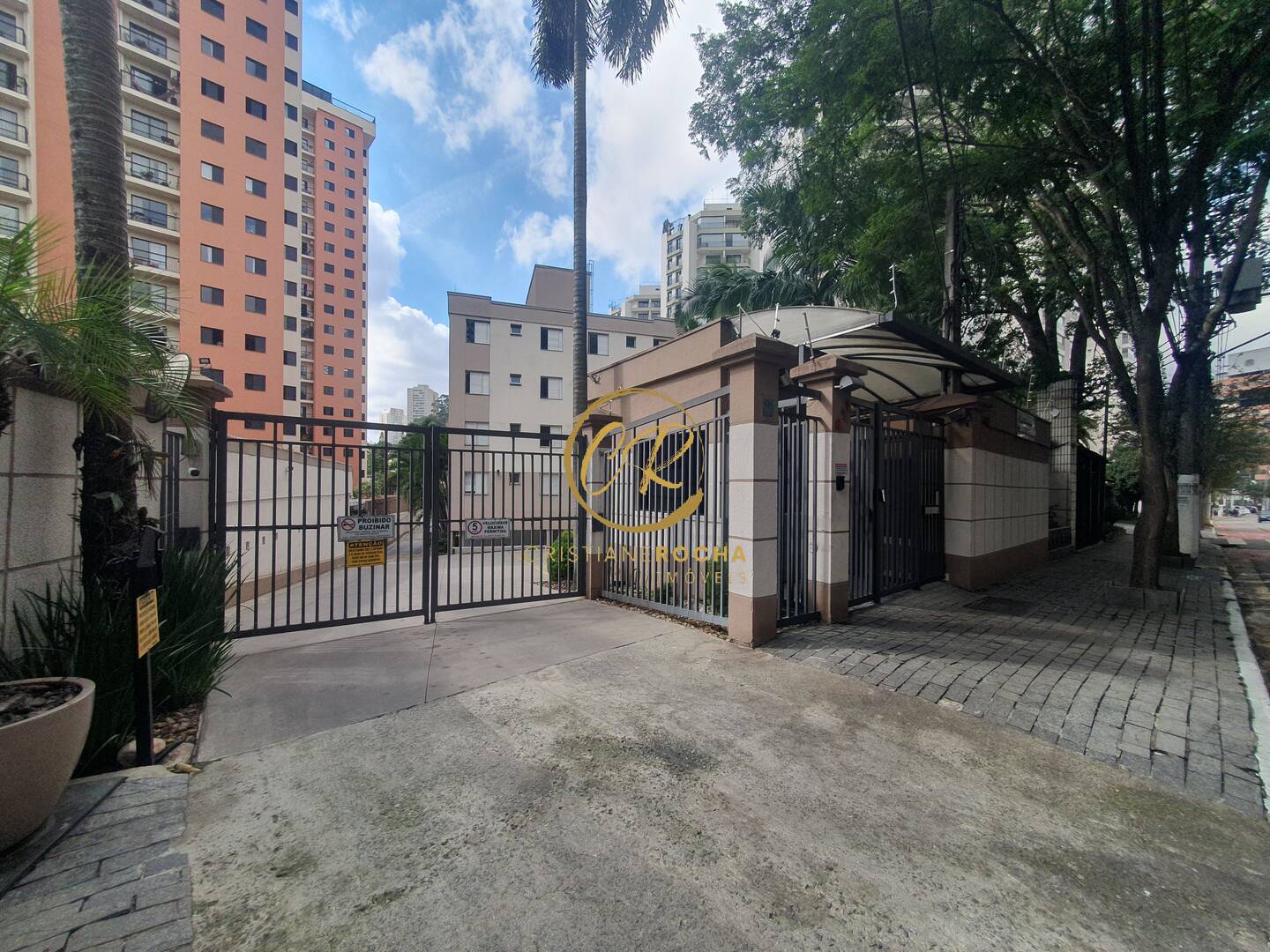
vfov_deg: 89.9
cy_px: 476
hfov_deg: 106.2
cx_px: 635
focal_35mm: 13
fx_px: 477
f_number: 2.2
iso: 50
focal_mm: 1.8
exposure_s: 1/684
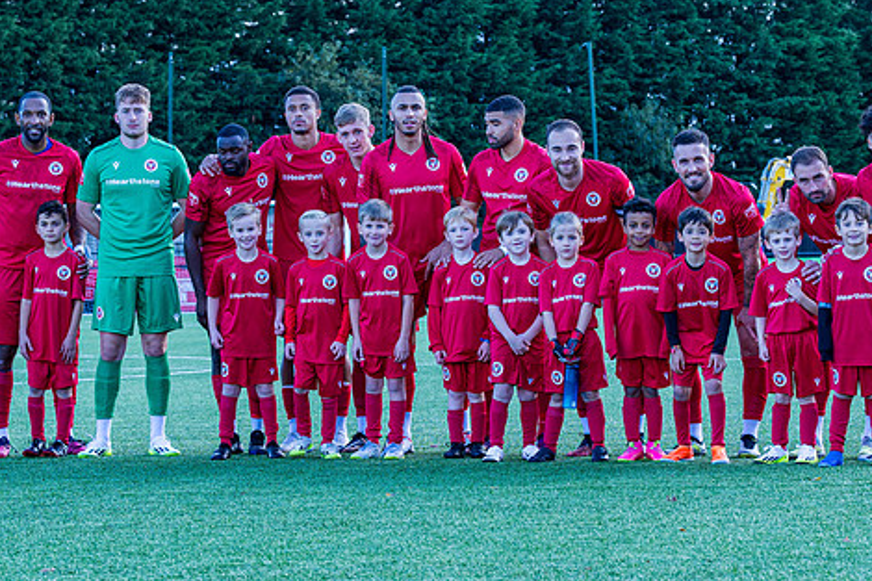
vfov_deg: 8.7
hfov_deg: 13.0
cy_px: 372
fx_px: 3826
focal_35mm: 158
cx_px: 498
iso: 200
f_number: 5.6
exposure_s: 1/200
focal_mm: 70
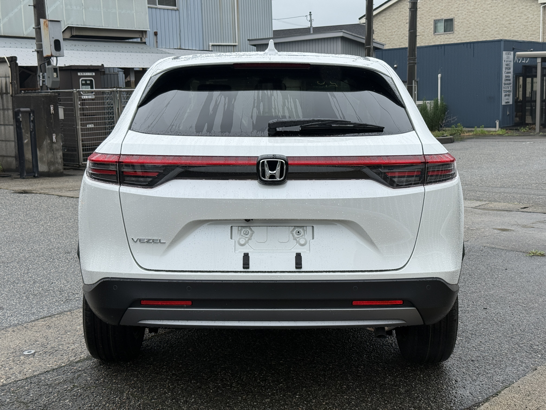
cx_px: 273
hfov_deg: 39.7
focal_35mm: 48
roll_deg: +1.9
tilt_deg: -7.8
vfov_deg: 30.3
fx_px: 757
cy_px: 205
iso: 64
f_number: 1.78
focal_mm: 6.76
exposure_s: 1/1931
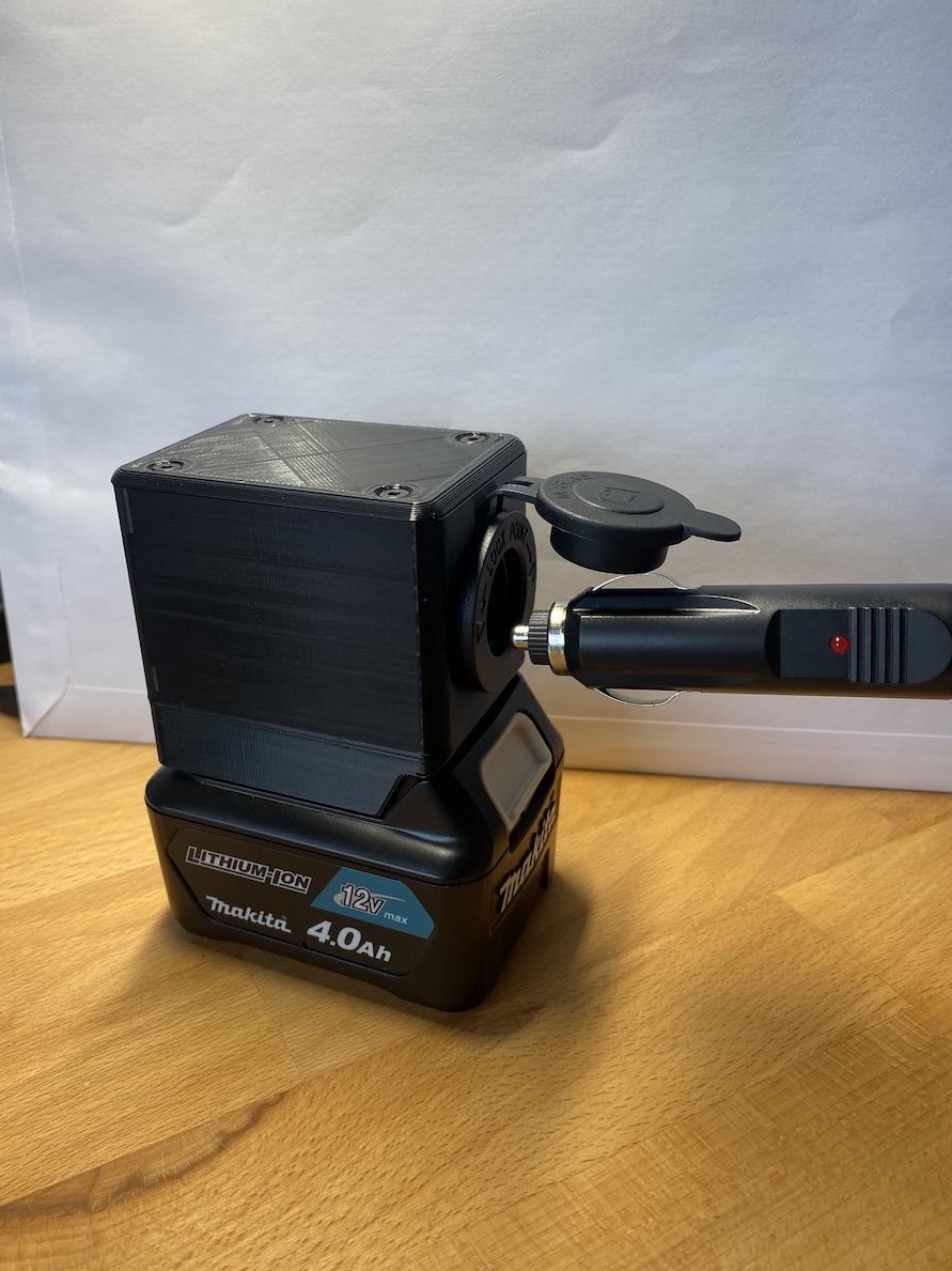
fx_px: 1027
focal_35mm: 28
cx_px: 443
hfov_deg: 49.7
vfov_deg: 63.5
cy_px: 627
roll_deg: +1.4
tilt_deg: -25.2
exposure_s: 1/121
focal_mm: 4.25
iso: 40
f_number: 1.8
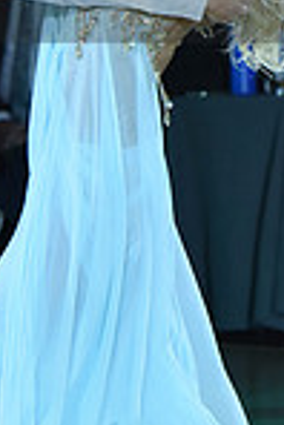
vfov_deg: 3.8
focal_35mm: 547
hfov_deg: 2.5
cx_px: 122
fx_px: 6457
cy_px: -52
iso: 1600
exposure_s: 1/250
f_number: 4.5
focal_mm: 140
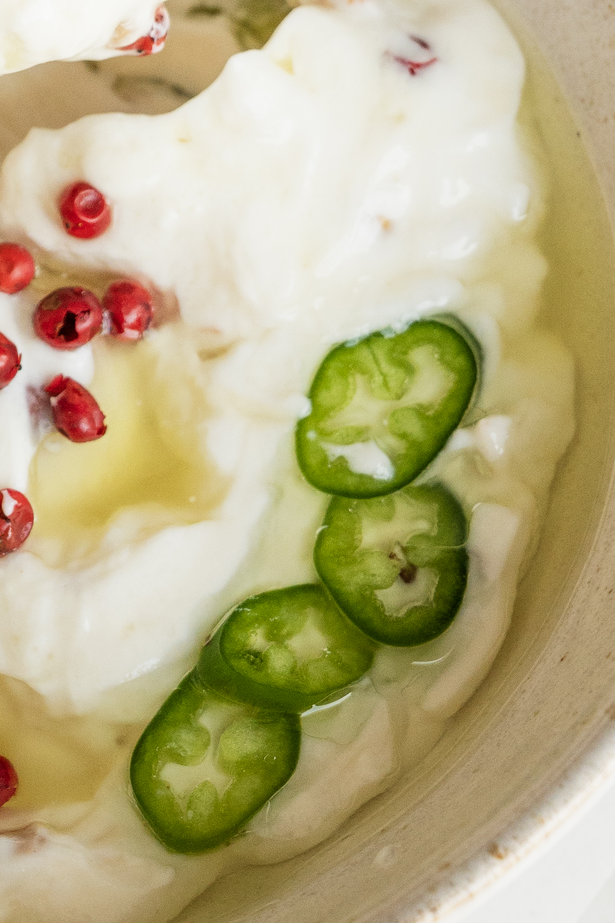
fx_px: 5253
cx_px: -212
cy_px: 157
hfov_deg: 6.6
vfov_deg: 10.0
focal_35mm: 205
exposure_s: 1/200
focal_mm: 70
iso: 1250
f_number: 7.1
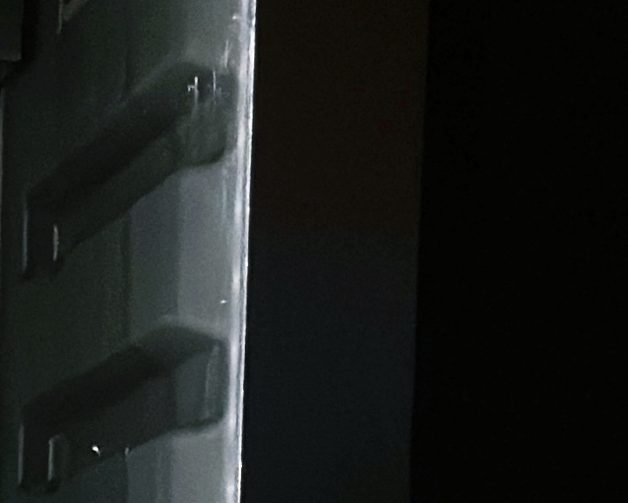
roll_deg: -2.0
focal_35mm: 262
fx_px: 4870
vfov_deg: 5.6
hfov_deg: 7.2
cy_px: 1333
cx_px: -520
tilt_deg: -6.4
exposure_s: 1/39
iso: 500
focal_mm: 6.86
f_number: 1.78
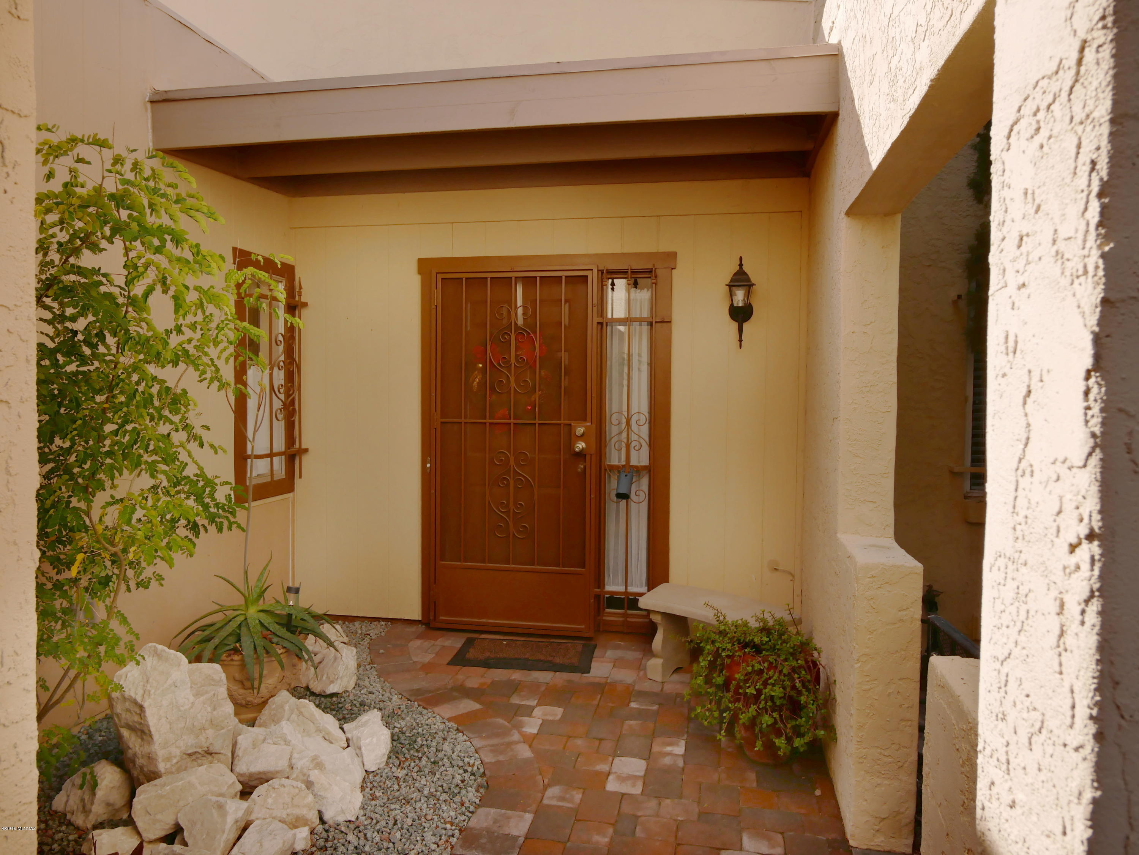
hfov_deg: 71.6
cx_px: 570
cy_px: 428
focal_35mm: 24
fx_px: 790
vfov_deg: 56.8
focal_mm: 12
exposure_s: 1/500
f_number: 6.3
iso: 200
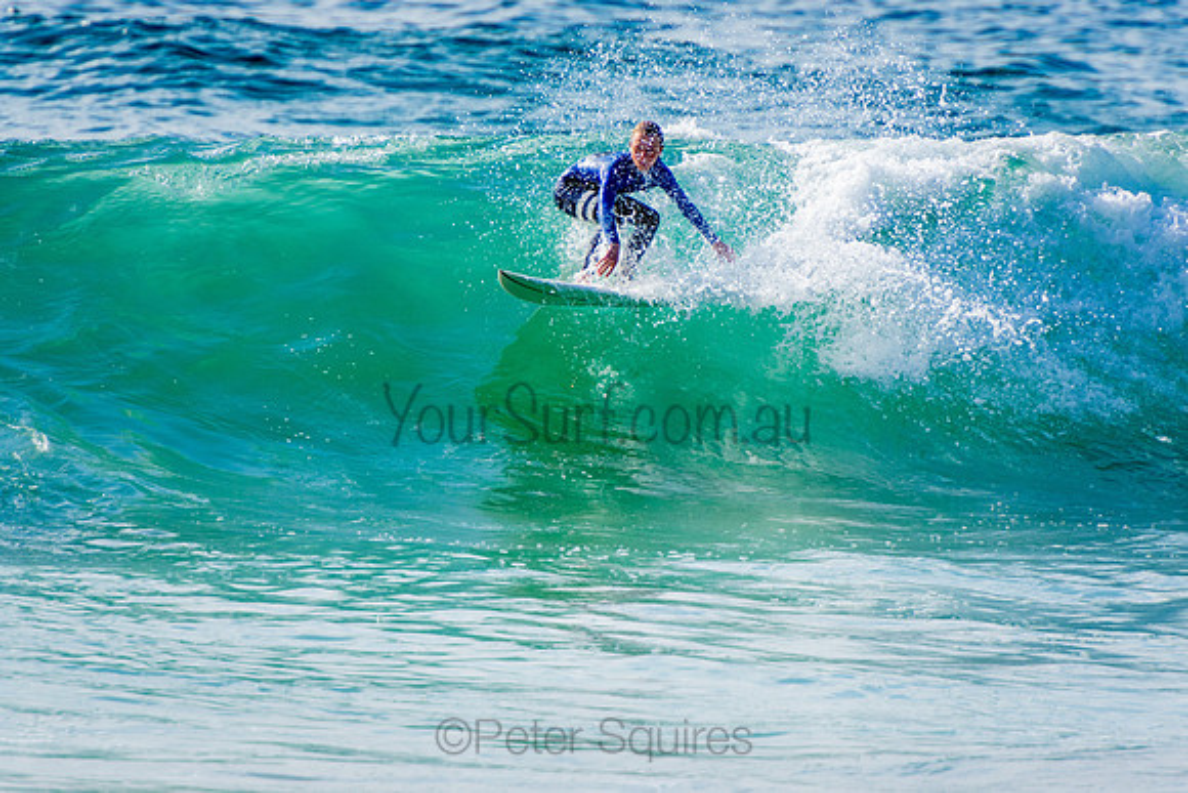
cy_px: 396
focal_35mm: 600
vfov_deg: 2.3
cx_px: 594
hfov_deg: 3.4
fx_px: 19804
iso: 400
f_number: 5.6
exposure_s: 1/2000
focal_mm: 400
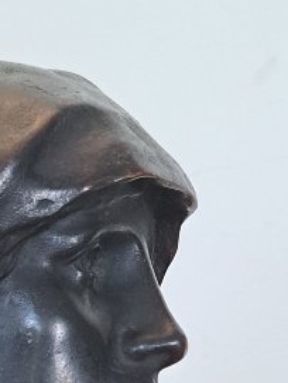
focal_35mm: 106
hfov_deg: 13.6
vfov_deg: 17.0
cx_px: -64
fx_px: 1176
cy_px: 546
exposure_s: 1/50
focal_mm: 5.23
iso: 160
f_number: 1.8
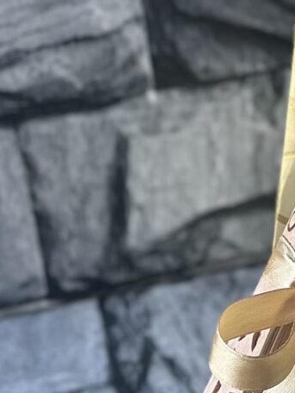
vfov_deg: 9.8
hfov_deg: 7.2
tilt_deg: -32.8
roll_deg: -3.7
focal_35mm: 202
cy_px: 264
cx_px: 503
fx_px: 2295
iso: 80
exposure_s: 1/320
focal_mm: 6.86
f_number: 1.78
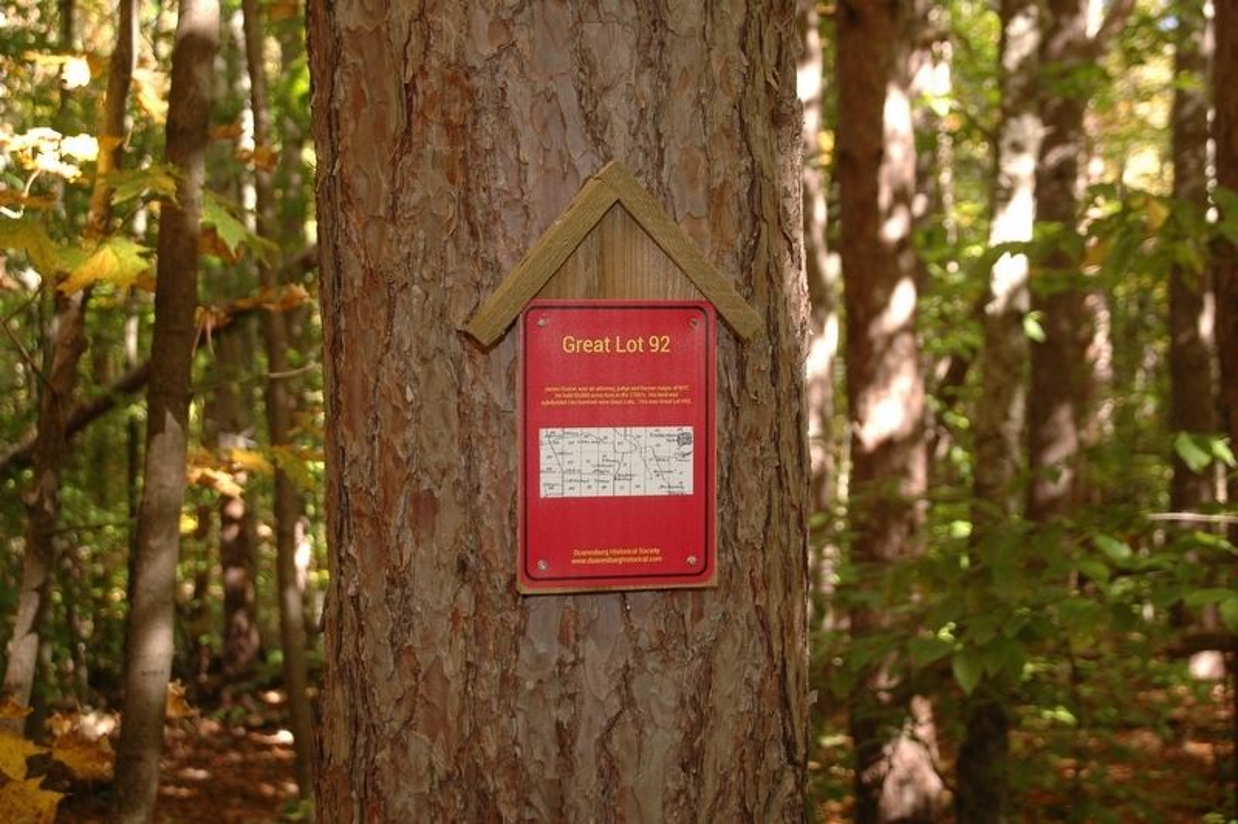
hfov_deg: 38.9
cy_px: 412
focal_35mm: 51
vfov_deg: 26.4
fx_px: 1752
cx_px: 619
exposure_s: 1/60
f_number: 4.5
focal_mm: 34
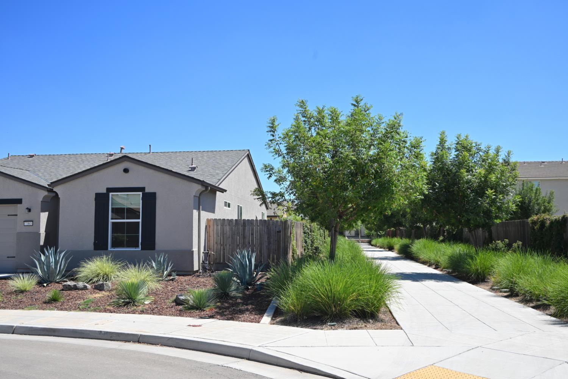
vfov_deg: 39.4
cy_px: 190
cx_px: 284
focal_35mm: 34
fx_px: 529
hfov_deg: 56.5
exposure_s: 1/500
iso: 200
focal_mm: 33.5
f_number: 9
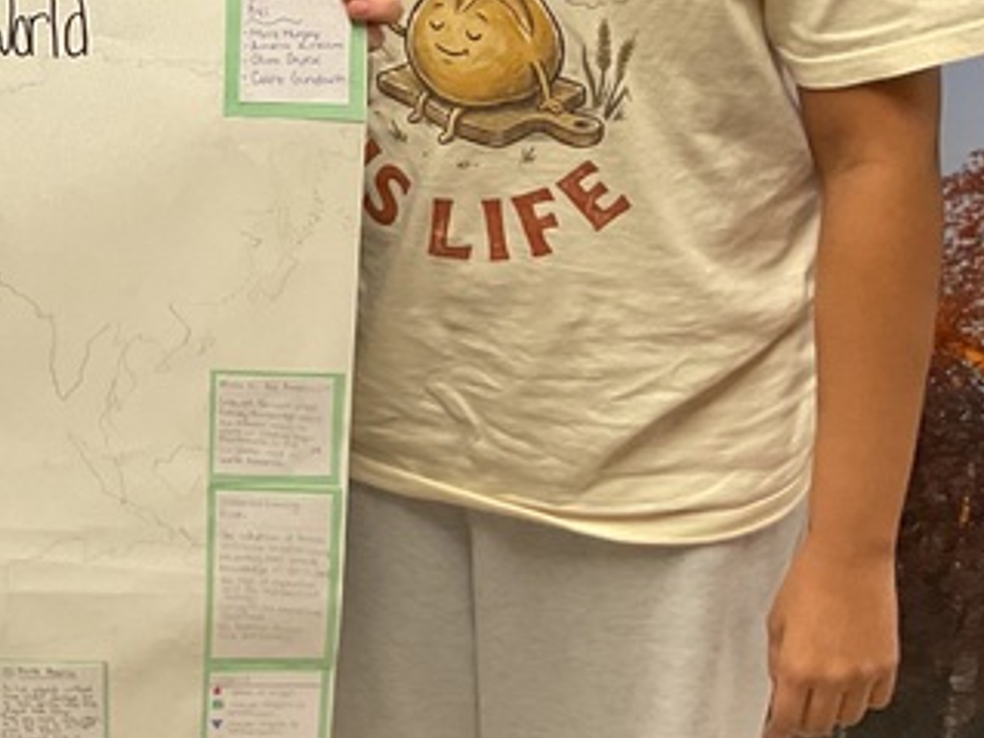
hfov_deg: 19.6
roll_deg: -0.1
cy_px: -102
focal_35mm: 93
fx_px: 2643
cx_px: -253
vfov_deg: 15.4
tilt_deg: -15.2
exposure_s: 1/60
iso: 200
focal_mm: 3
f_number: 1.8
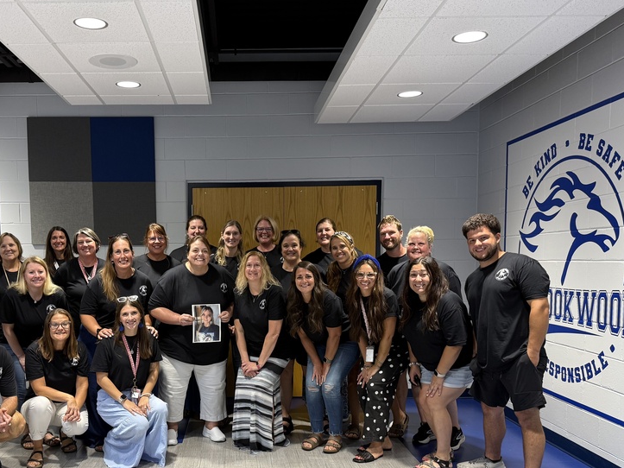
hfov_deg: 53.3
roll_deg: -0.1
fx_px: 613
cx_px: 231
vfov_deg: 41.4
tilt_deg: -4.0
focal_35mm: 34
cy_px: 300
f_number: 1.78
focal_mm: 6.76
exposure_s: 1/50
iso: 160
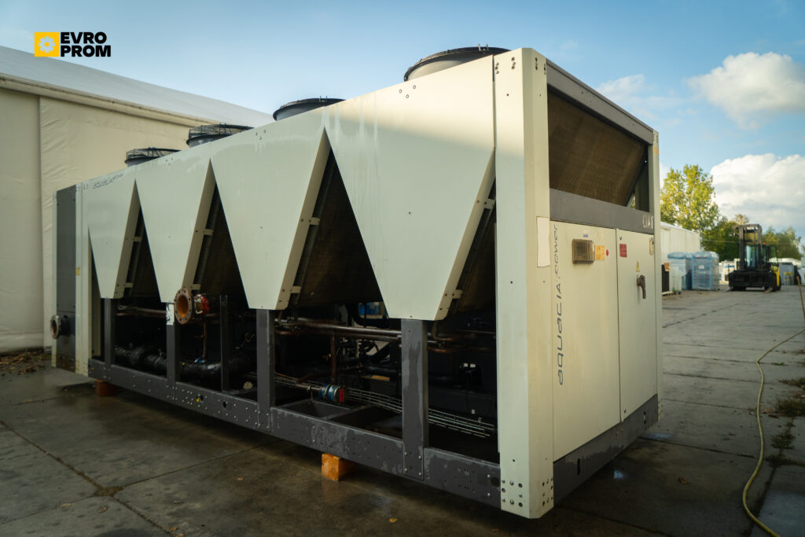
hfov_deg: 73.7
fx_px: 537
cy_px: 268
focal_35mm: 24
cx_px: 402
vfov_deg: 53.1
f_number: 4
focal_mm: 24
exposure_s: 1/1000
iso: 1000
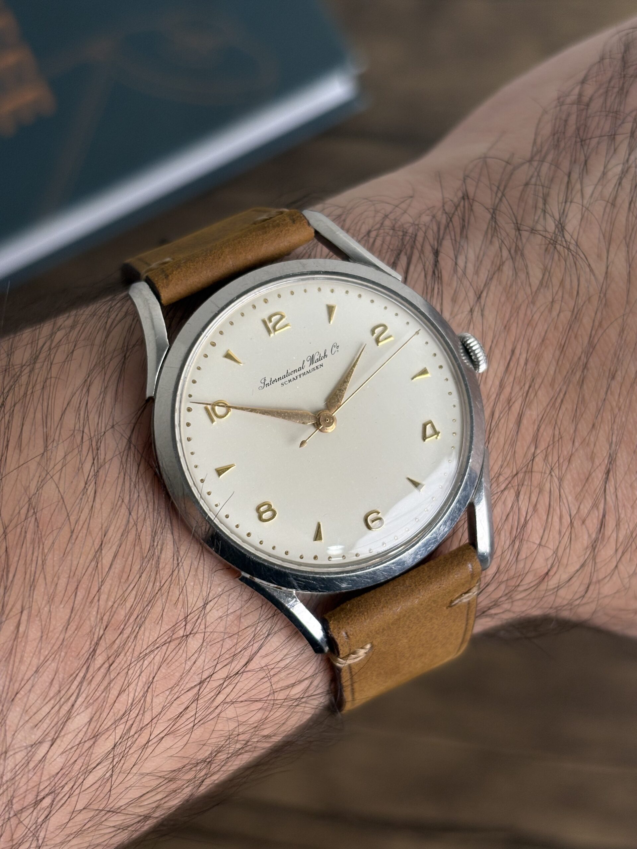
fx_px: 1276
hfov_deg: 28.0
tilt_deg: -71.2
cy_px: 424
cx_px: 318
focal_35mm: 52
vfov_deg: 36.8
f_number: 1.6
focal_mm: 5.96
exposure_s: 1/120
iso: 40
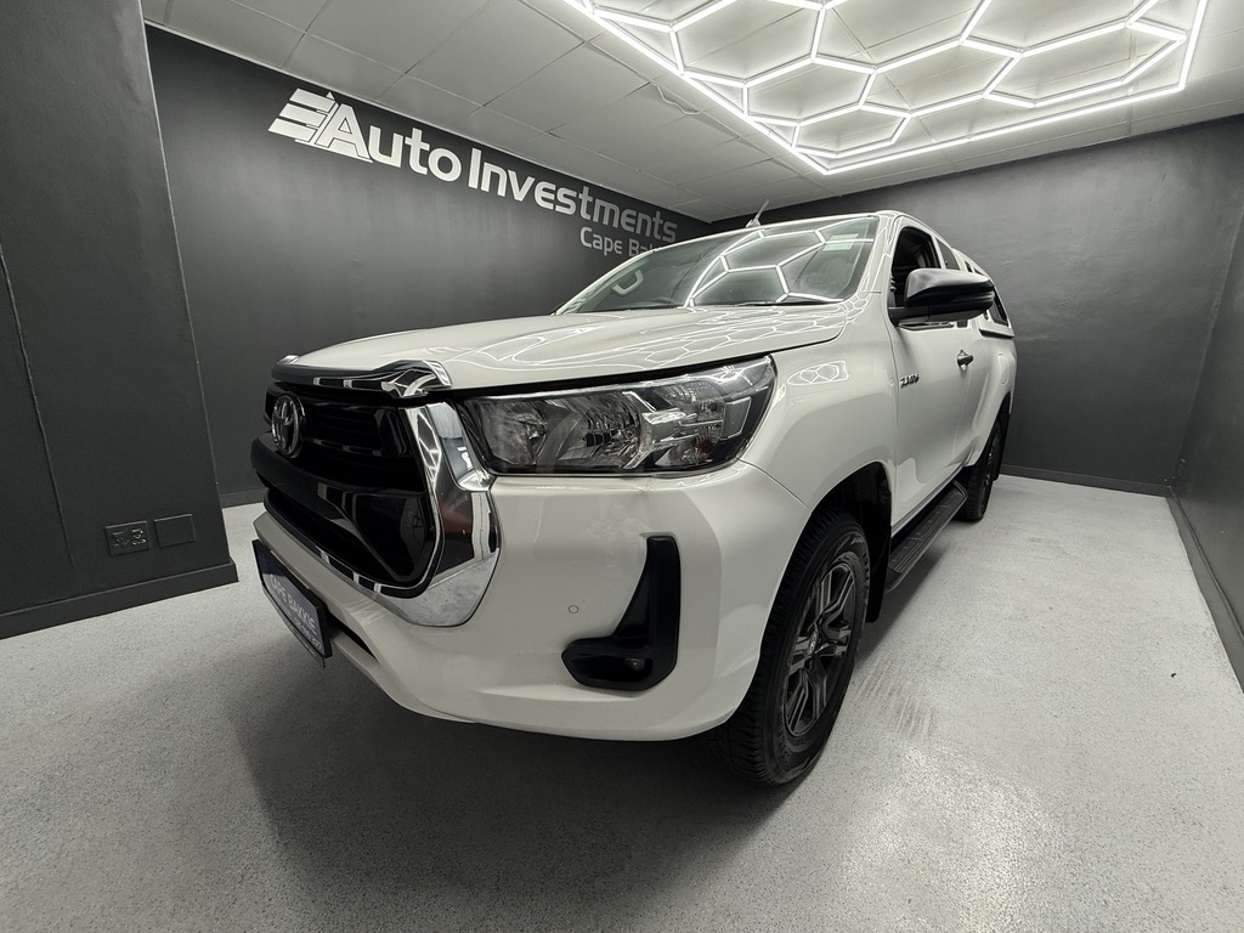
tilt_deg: -11.9
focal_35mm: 14
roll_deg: -0.4
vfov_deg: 85.7
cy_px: 466
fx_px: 503
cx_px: 622
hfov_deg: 102.1
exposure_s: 1/100
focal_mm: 2.22
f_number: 2.2
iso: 160
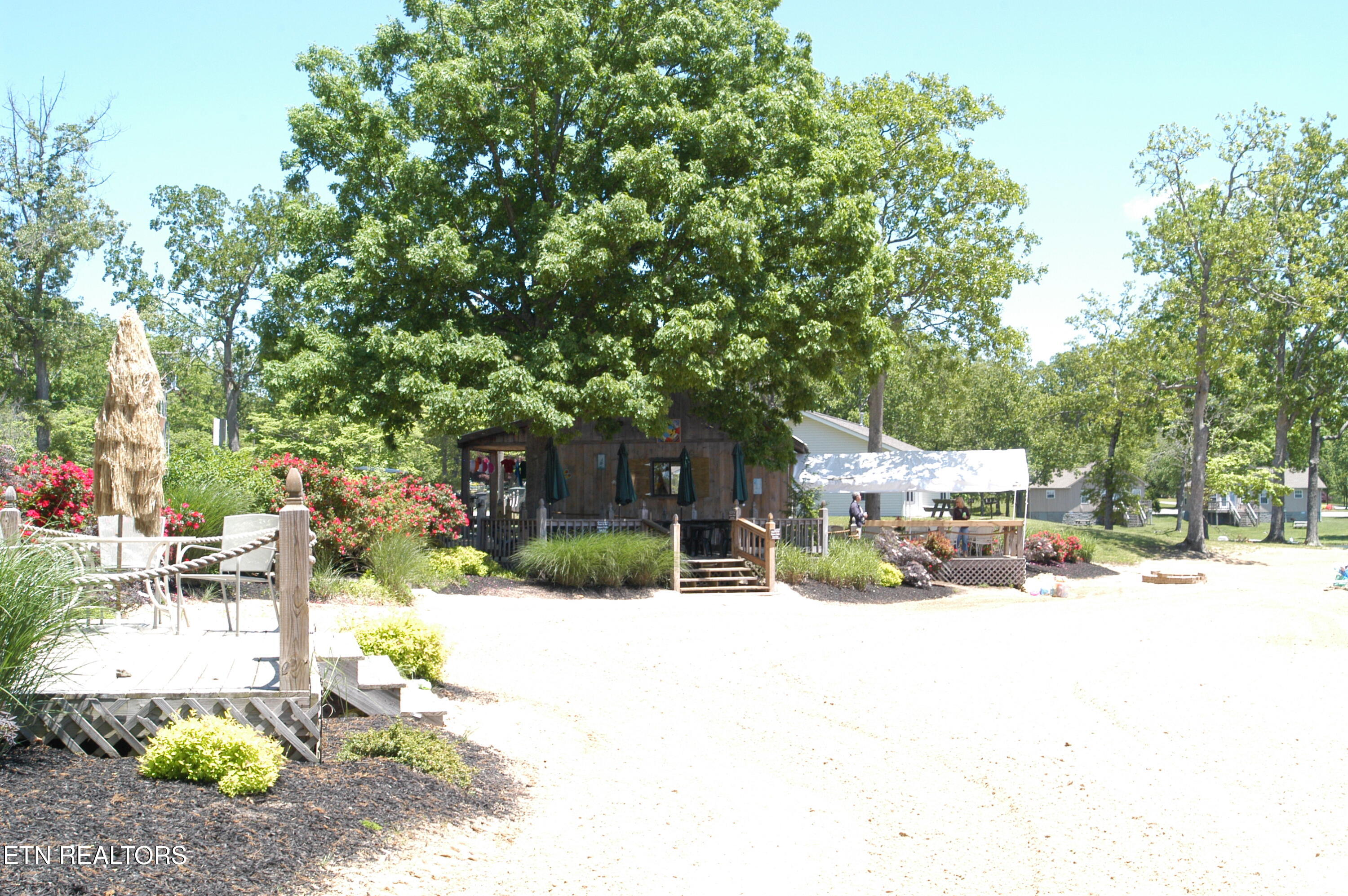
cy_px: 448
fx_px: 1571
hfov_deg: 46.4
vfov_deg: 31.8
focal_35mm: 42
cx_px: 674
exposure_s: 1/200
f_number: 7.1
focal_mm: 28
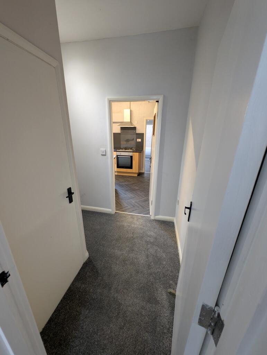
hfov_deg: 94.6
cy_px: 178
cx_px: 134
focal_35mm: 12
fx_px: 123
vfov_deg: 110.5
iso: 124
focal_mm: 2.23
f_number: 1.95
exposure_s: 1/24.9
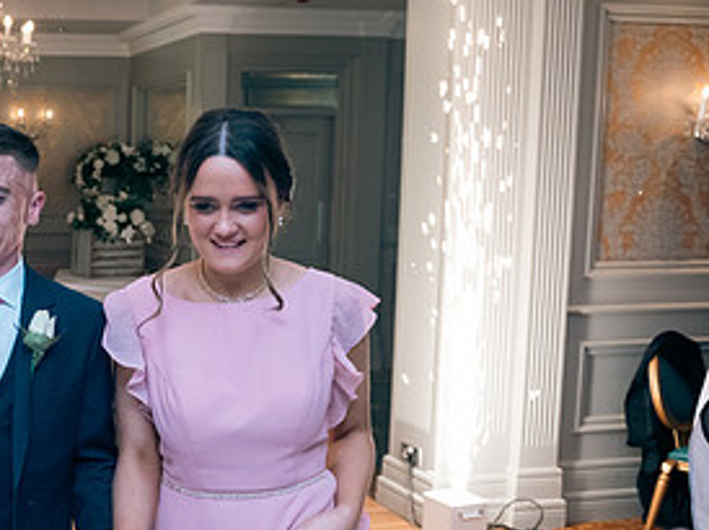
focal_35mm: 53
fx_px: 1085
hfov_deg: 32.7
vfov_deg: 27.5
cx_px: -28
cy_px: 283
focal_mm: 26
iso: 640
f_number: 3.5
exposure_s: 1/160
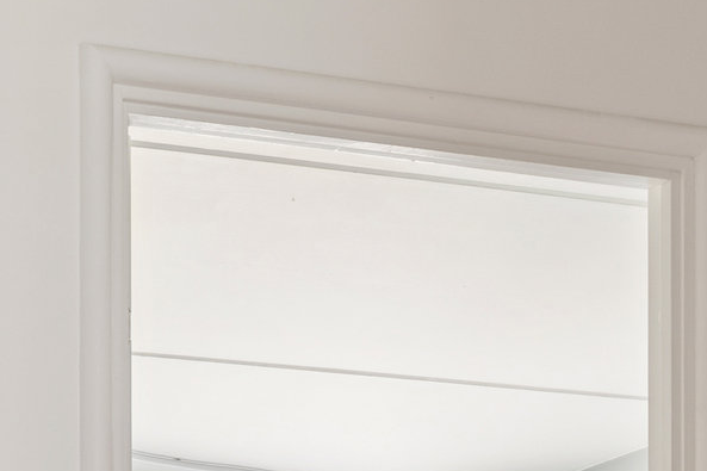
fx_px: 1688
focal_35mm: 86
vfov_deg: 14.0
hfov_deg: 22.2
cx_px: -100
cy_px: 861
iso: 160
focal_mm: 17
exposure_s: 1/10
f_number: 10
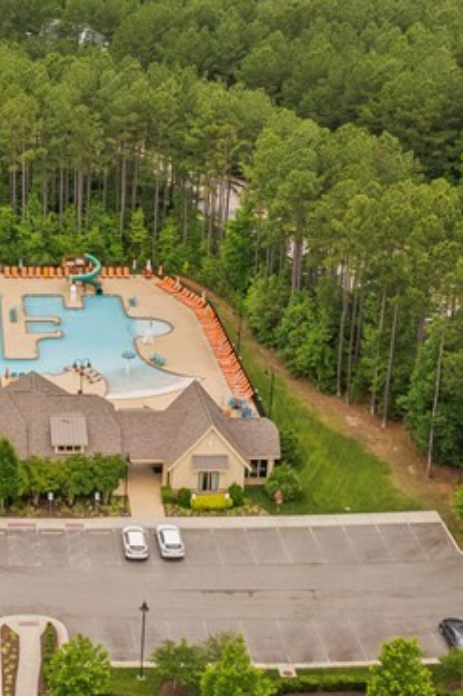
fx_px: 1352
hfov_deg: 18.7
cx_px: -46
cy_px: 288
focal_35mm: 70
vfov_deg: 28.8
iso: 400
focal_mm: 12.29
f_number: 2.8
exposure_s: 1/30
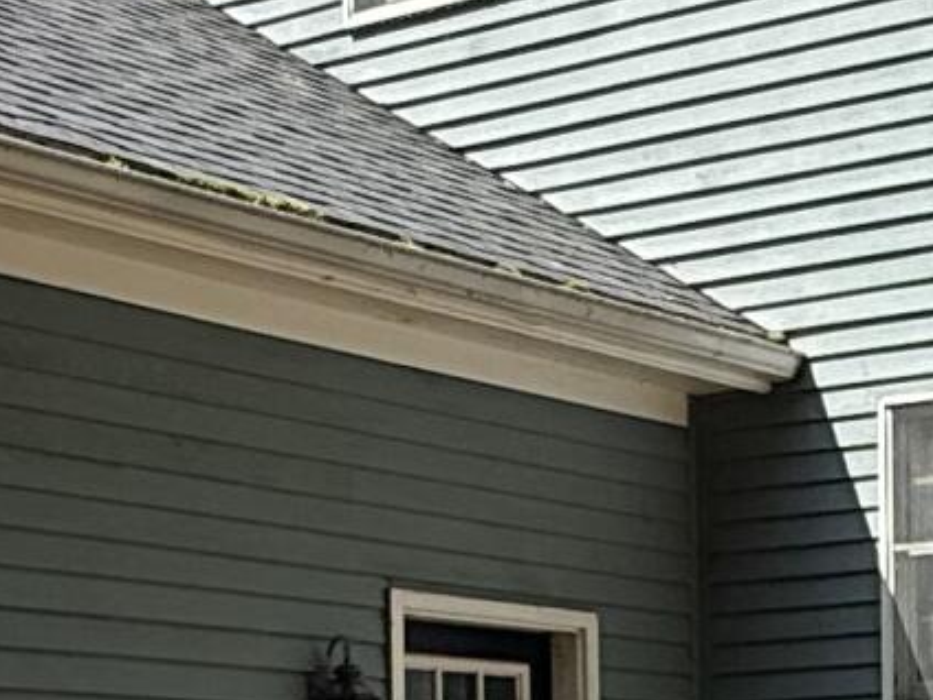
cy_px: 1004
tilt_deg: -2.0
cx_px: 1039
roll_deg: +0.7
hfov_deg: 19.0
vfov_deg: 14.1
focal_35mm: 99
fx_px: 2668
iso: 50
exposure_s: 1/1125
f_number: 2.2
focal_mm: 2.22
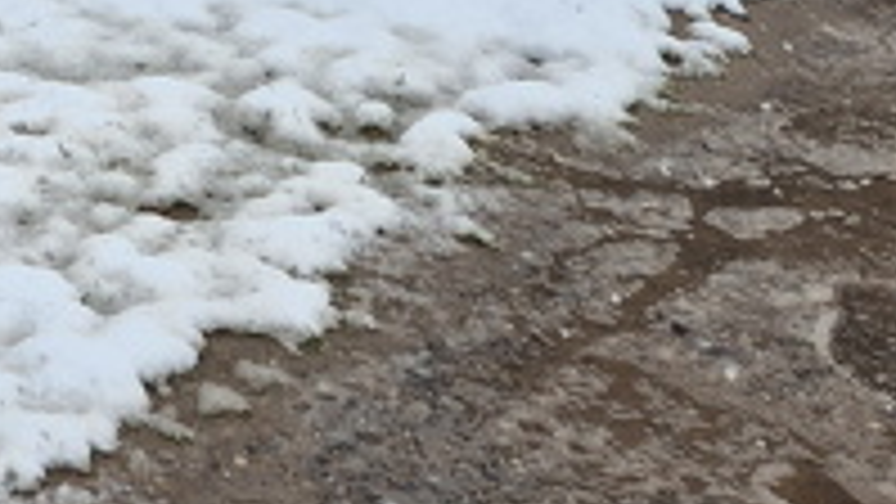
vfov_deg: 10.9
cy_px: -698
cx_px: -326
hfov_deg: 20.2
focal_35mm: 95
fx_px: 2257
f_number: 1.8
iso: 25
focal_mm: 5.4
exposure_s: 1/718
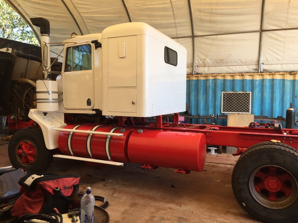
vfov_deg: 48.2
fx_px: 250
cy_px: 112
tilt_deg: -4.9
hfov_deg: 61.7
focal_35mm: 29
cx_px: 149
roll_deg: -1.2
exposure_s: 1/249
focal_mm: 4.15
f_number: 2.2
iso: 32
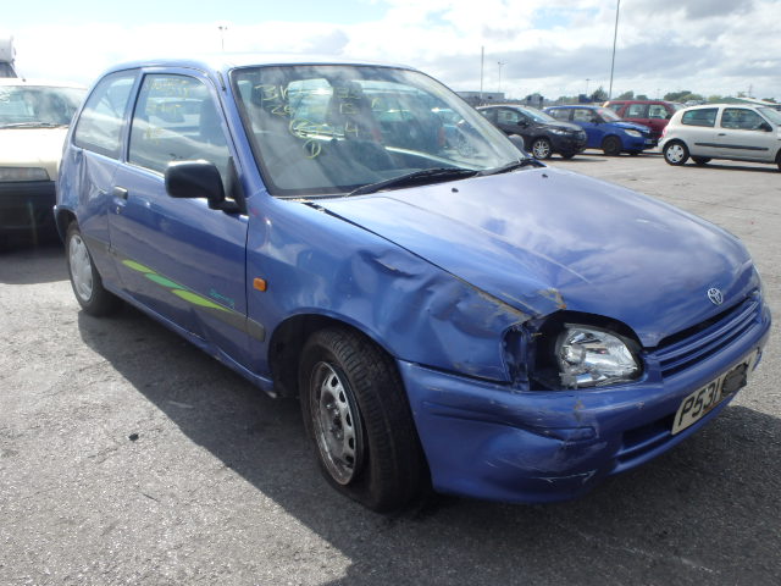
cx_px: 390
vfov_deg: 49.7
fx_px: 632
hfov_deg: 63.4
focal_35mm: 28
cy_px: 293
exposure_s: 1/800
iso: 125
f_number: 3.9
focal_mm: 5
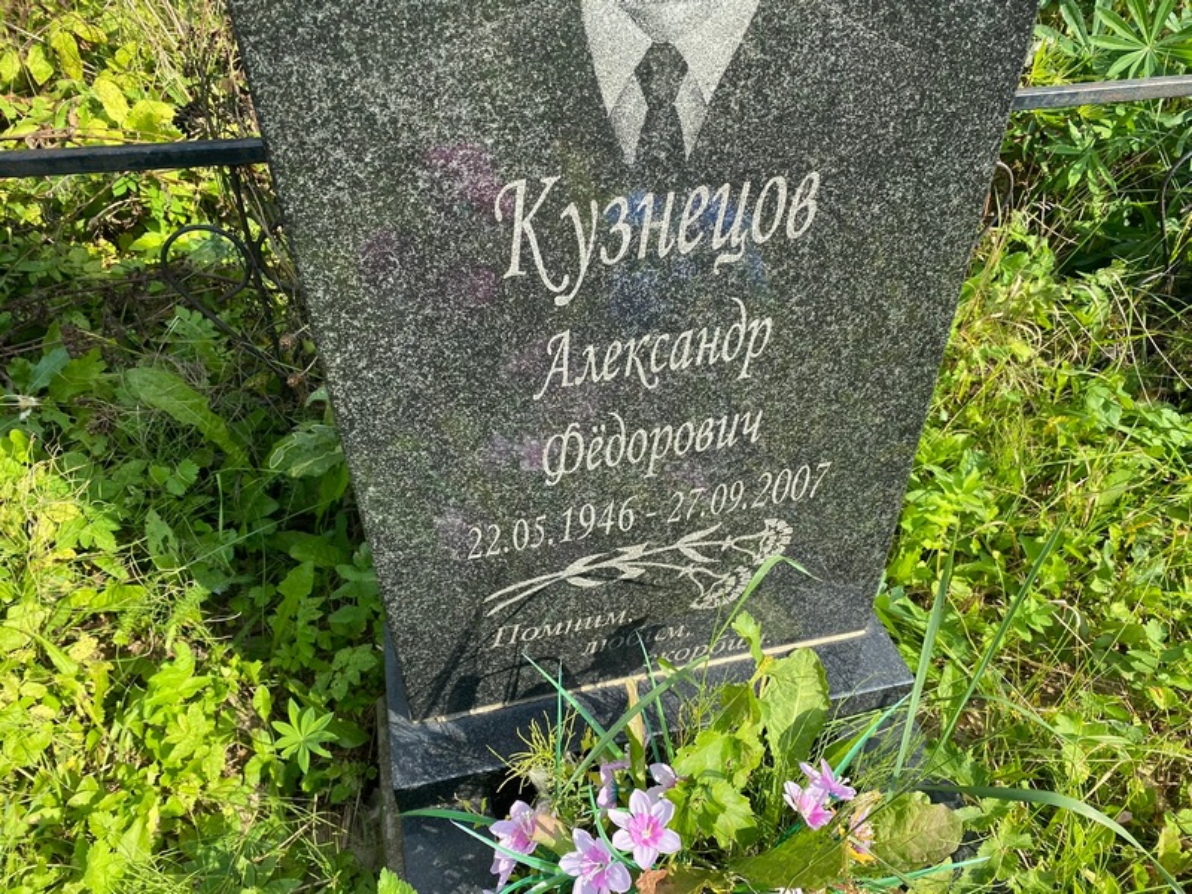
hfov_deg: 67.3
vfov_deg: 53.1
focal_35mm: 26
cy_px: 447
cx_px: 596
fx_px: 895
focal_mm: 4.25
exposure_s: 1/1157
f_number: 1.8
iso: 32
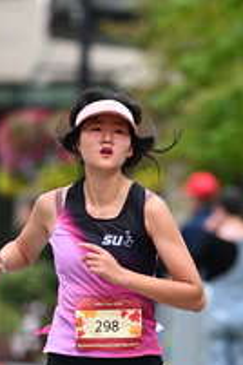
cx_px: 142
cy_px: 192
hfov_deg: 2.5
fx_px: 5548
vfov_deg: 3.8
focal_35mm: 548
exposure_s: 1/2000
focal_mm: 200
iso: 640
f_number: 2.8
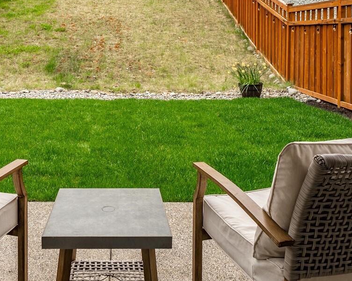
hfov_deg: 47.2
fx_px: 396
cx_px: 120
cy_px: 35
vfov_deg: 37.0
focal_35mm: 38
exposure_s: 1/60
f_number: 7.1
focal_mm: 18
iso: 80
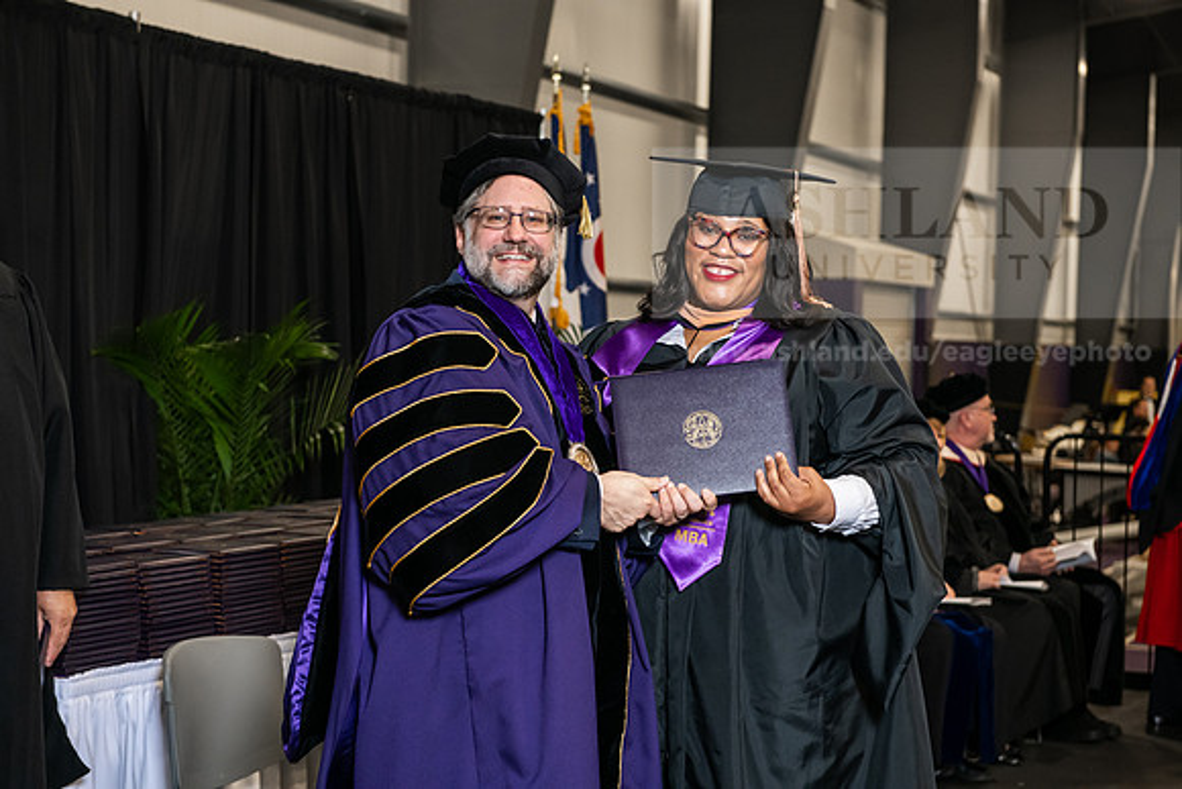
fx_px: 2299
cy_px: 394
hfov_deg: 28.8
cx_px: 591
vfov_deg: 19.5
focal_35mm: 70
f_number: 5
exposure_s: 1/200
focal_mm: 70
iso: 2000
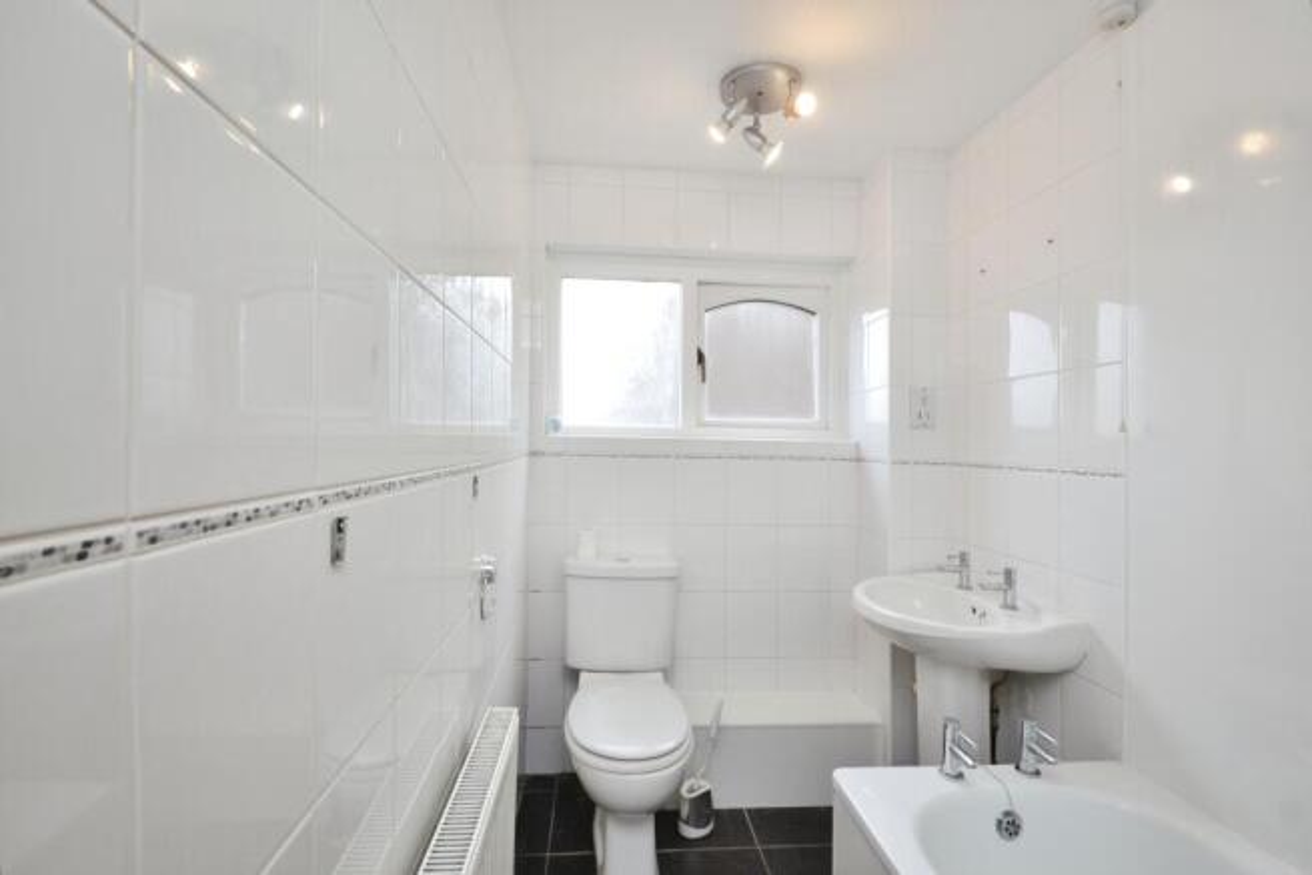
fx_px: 547
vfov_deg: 77.4
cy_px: 438
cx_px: 656
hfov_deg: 100.4
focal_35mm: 15
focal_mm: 10
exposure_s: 1/25
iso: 160
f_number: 9
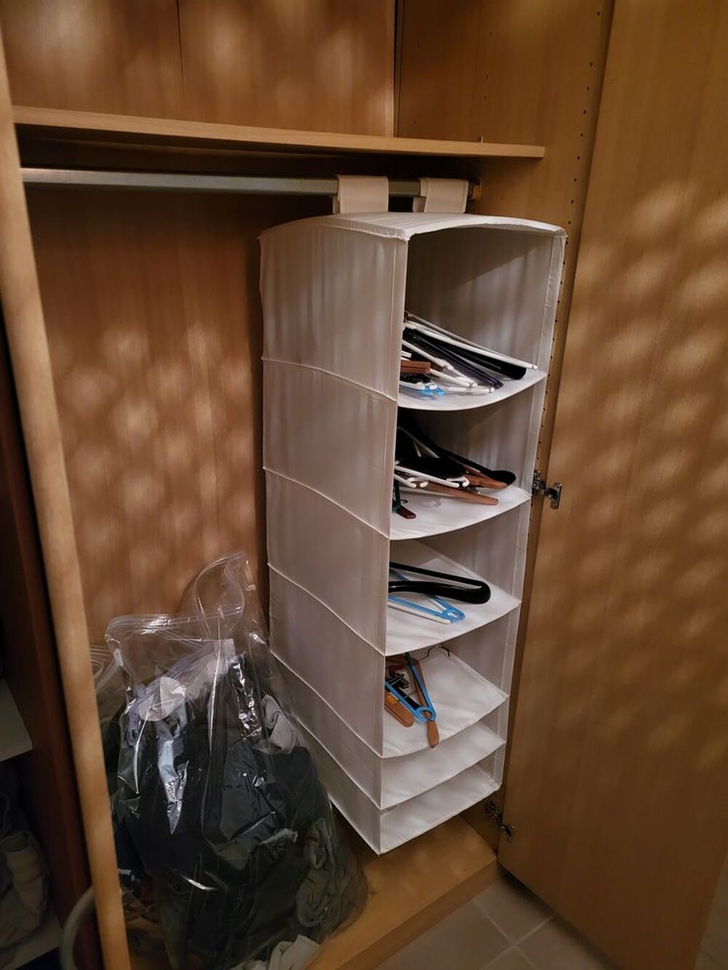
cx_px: 364
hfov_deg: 53.1
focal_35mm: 26
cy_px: 485
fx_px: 729
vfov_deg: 67.3
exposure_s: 1/25
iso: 800
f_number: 1.8
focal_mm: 5.4
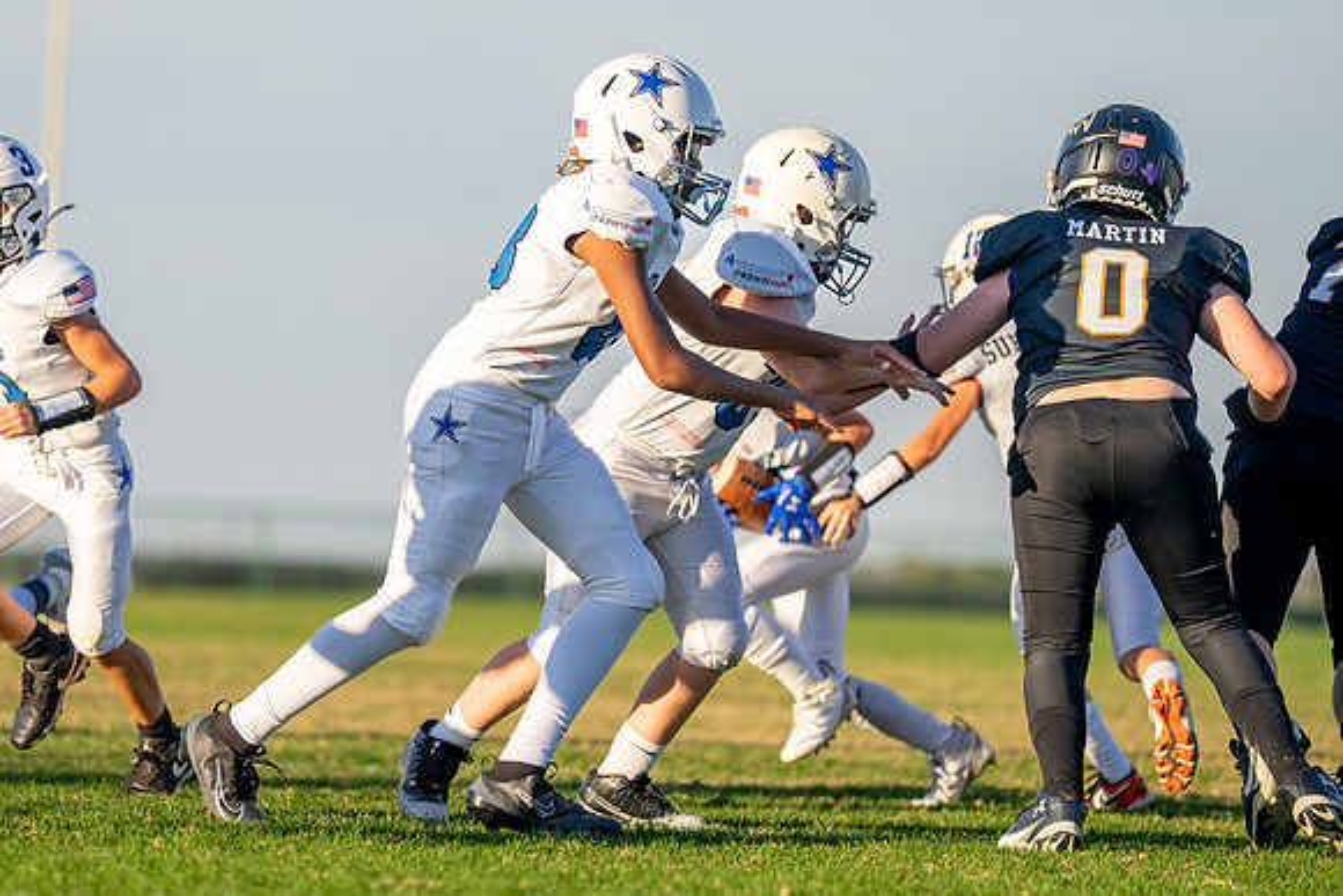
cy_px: 425
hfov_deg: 7.8
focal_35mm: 265
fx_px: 9896
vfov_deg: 5.2
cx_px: 455
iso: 200
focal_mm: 200
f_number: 2.8
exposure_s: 1/2500
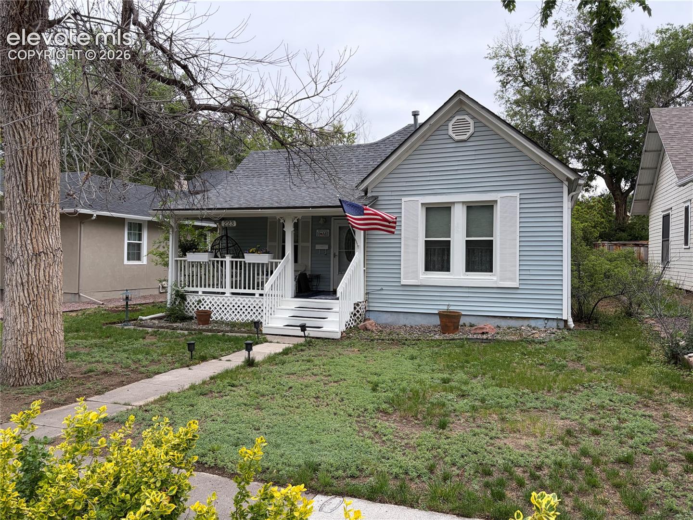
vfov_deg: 53.1
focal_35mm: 26
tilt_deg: +0.0
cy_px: 260
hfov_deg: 67.3
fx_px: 521
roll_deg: -0.2
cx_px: 346
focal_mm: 5.96
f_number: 1.6
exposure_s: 1/801
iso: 64
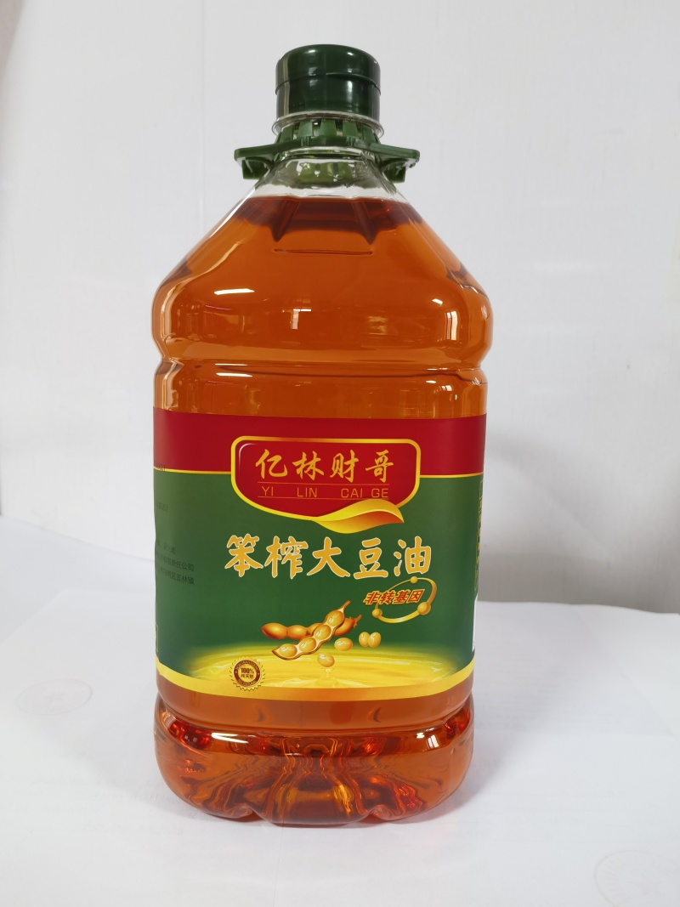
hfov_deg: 51.3
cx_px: 340
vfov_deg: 65.3
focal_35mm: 27
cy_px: 454
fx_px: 707
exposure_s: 1/50
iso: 125
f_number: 1.9
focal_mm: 6.67
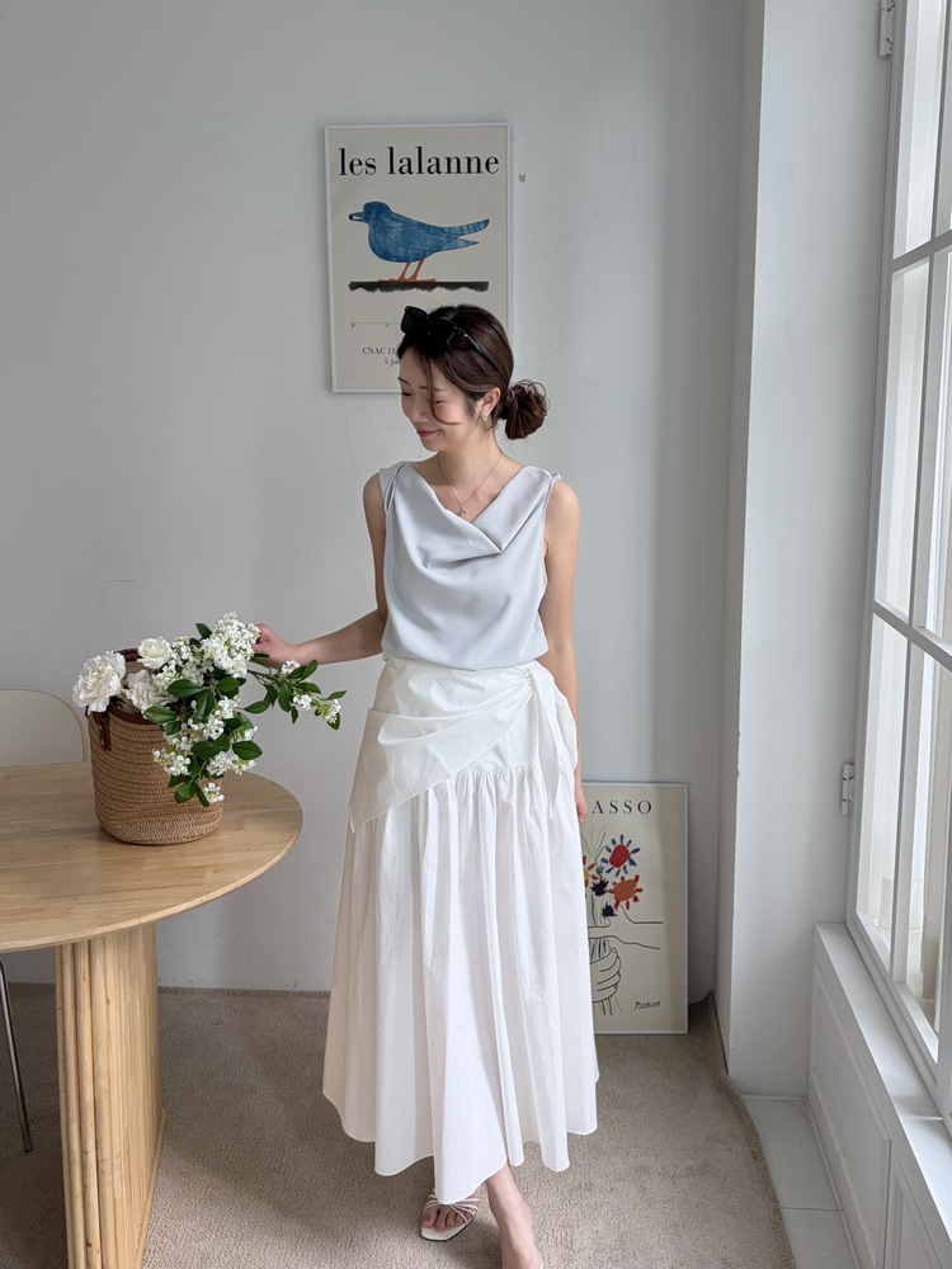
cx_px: 476
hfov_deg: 53.1
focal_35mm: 26
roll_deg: +1.1
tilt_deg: -7.5
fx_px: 953
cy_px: 634
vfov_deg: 67.3
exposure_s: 1/120
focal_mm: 5.96
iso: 64
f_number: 1.6
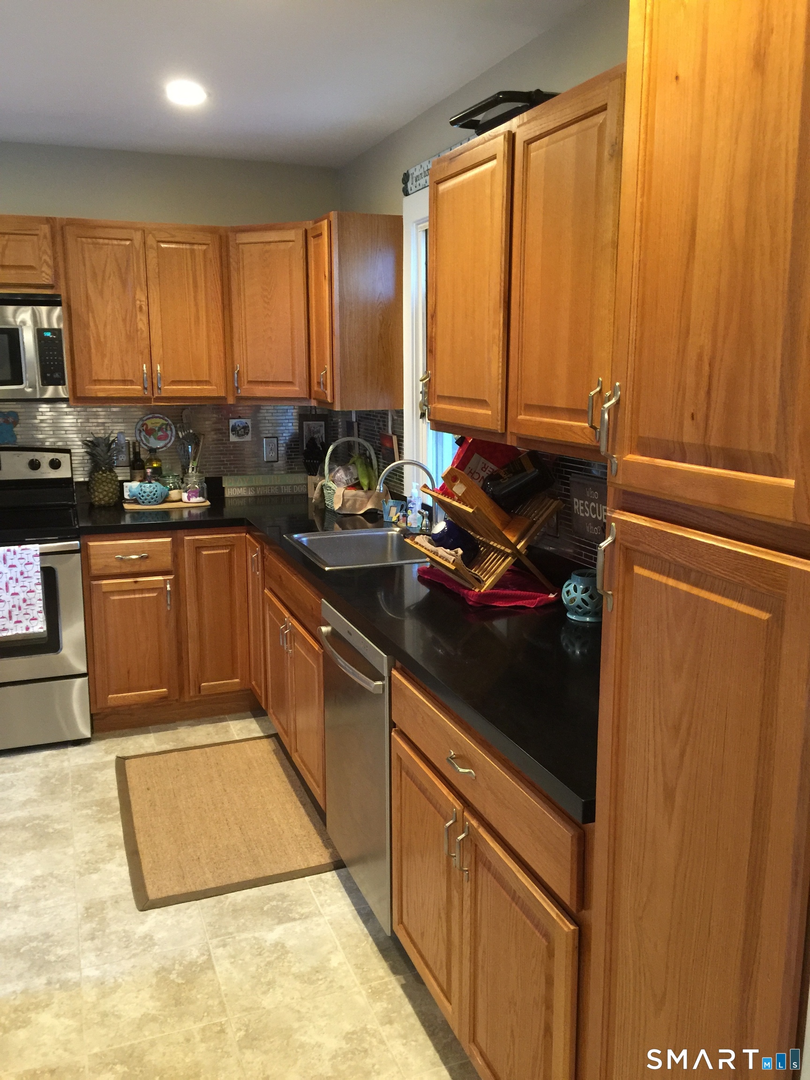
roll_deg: +0.1
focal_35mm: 29
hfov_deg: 48.2
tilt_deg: -10.1
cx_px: 405
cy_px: 540
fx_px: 905
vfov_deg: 61.7
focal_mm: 4.15
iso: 125
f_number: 2.2
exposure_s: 1/15
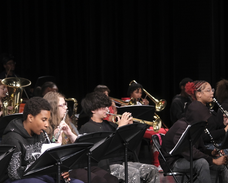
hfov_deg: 13.4
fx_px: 972
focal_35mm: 144
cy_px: 98
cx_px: 135
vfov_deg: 10.7
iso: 1250
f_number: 4
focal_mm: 67.5
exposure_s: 1/100
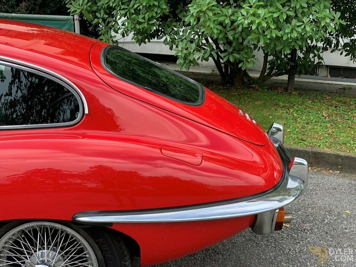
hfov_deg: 36.8
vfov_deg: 28.0
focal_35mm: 52
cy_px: 134
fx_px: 535
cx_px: 178
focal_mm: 6
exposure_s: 1/122
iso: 25
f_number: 2.4
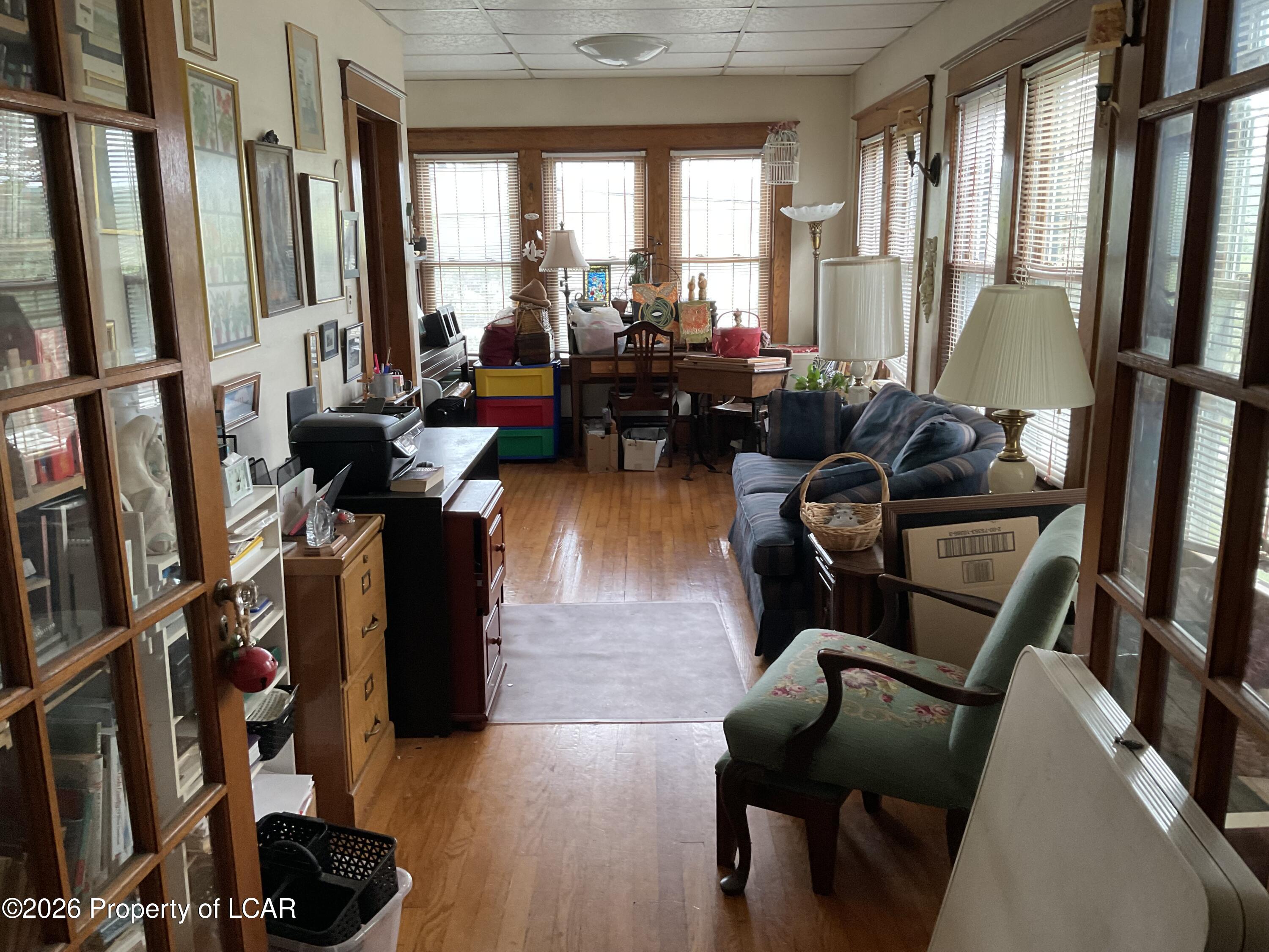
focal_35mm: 29
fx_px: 1063
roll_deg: +0.9
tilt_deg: -13.4
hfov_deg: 61.7
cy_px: 476
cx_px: 634
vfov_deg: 48.2
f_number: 1.8
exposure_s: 1/60
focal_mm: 3
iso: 125
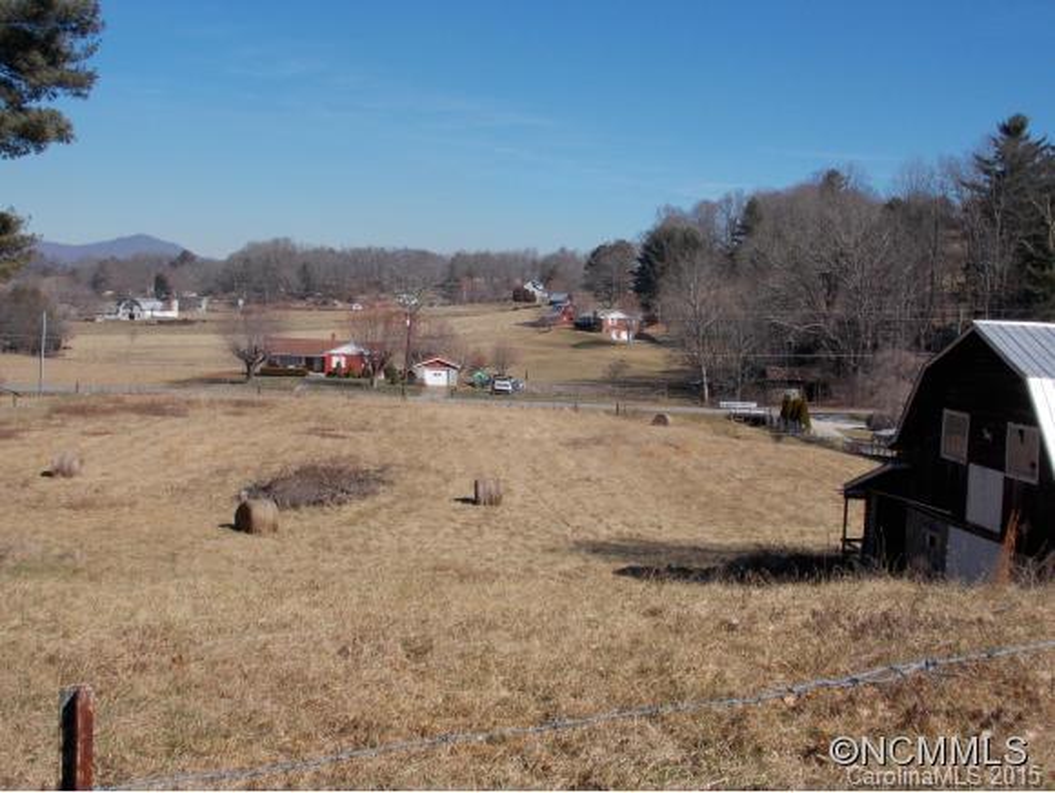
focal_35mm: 37
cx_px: 528
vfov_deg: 38.7
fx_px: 1129
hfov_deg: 50.1
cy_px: 396
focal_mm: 6.6
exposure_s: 1/800
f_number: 3.5
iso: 80
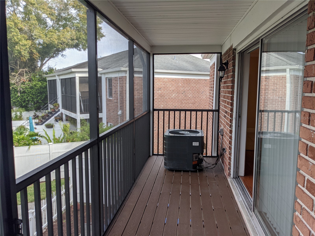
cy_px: 118
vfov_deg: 51.4
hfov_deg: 65.3
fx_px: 246
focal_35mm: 27
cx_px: 158
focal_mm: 4.38
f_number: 1.73
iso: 42
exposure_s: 1/489
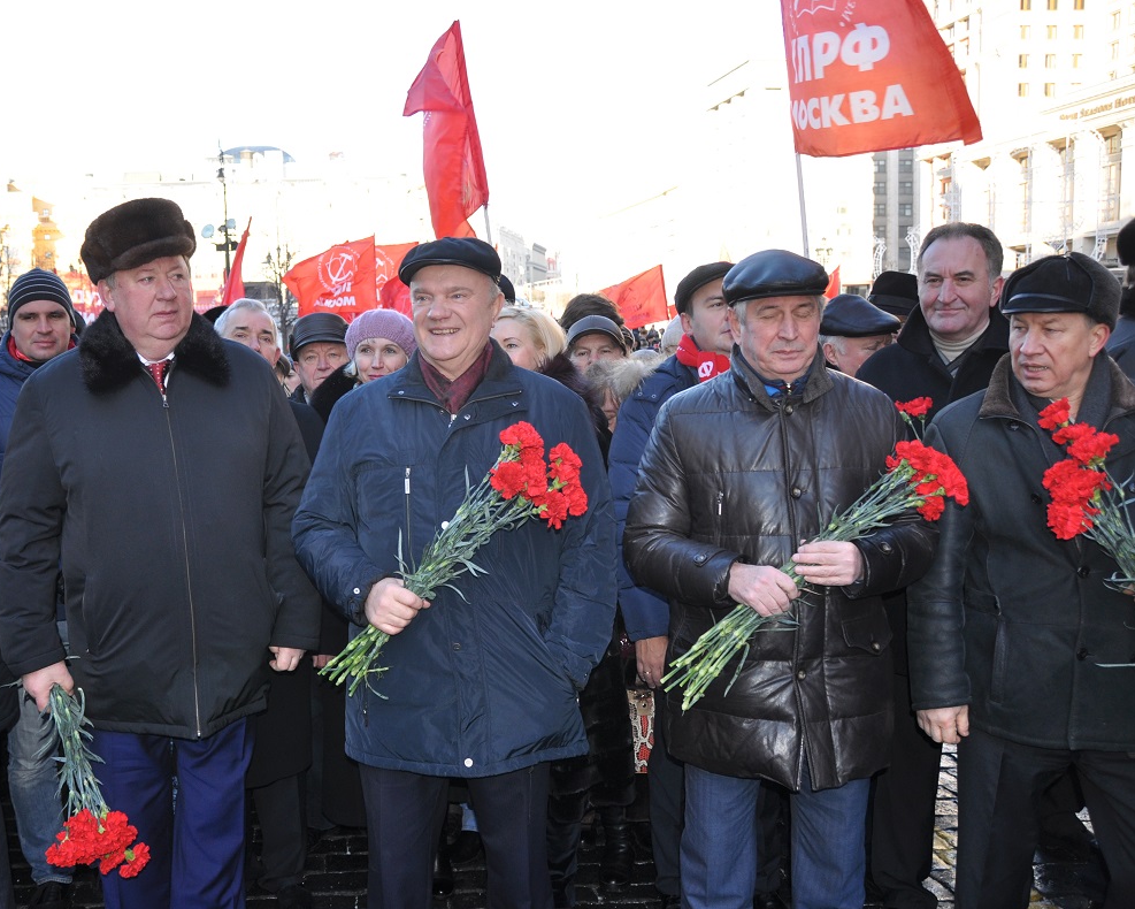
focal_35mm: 33
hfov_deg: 53.5
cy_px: 453
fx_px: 1109
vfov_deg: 44.6
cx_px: 410
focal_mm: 18
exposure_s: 1/200
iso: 220
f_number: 3.5
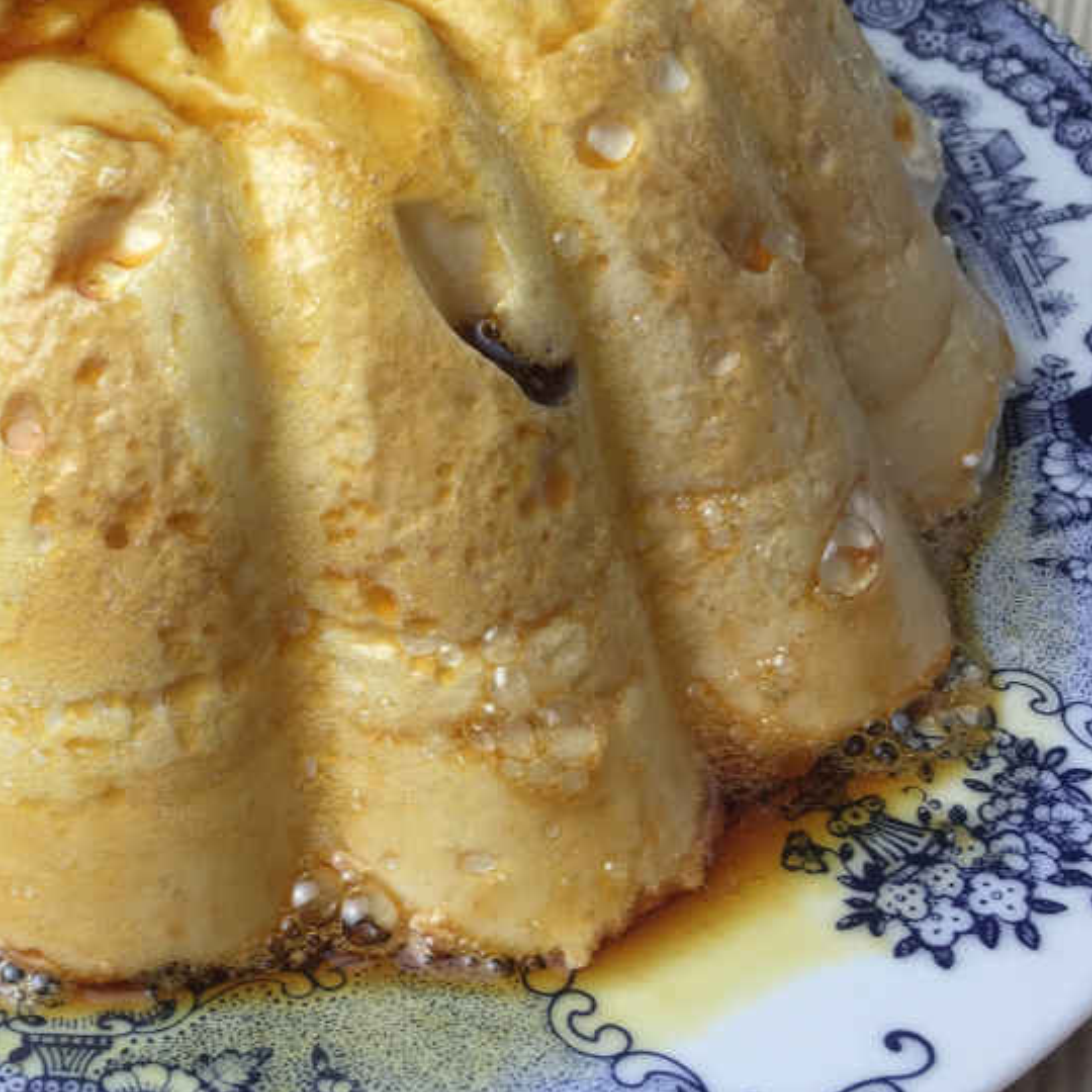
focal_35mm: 57
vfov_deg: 30.0
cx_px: 77
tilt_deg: -45.4
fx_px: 2034
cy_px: 485
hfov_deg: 28.7
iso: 50
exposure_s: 1/100
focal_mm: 4.15
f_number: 2.2
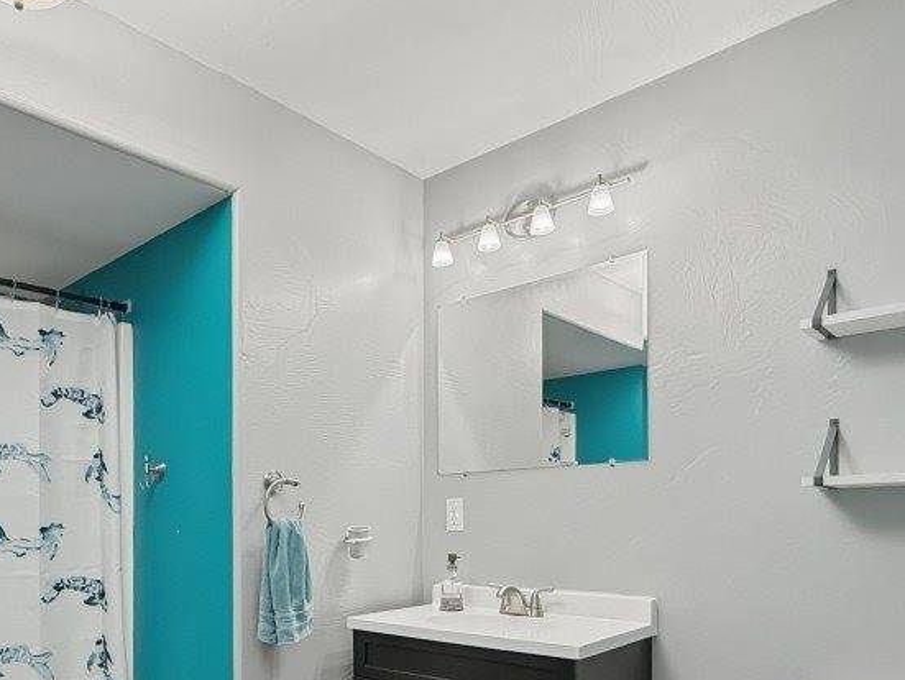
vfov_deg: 50.2
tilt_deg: -0.8
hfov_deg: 66.5
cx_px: 353
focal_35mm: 26
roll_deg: -1.8
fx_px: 680
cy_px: 535
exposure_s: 1/120
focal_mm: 2.2
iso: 400
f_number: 2.2
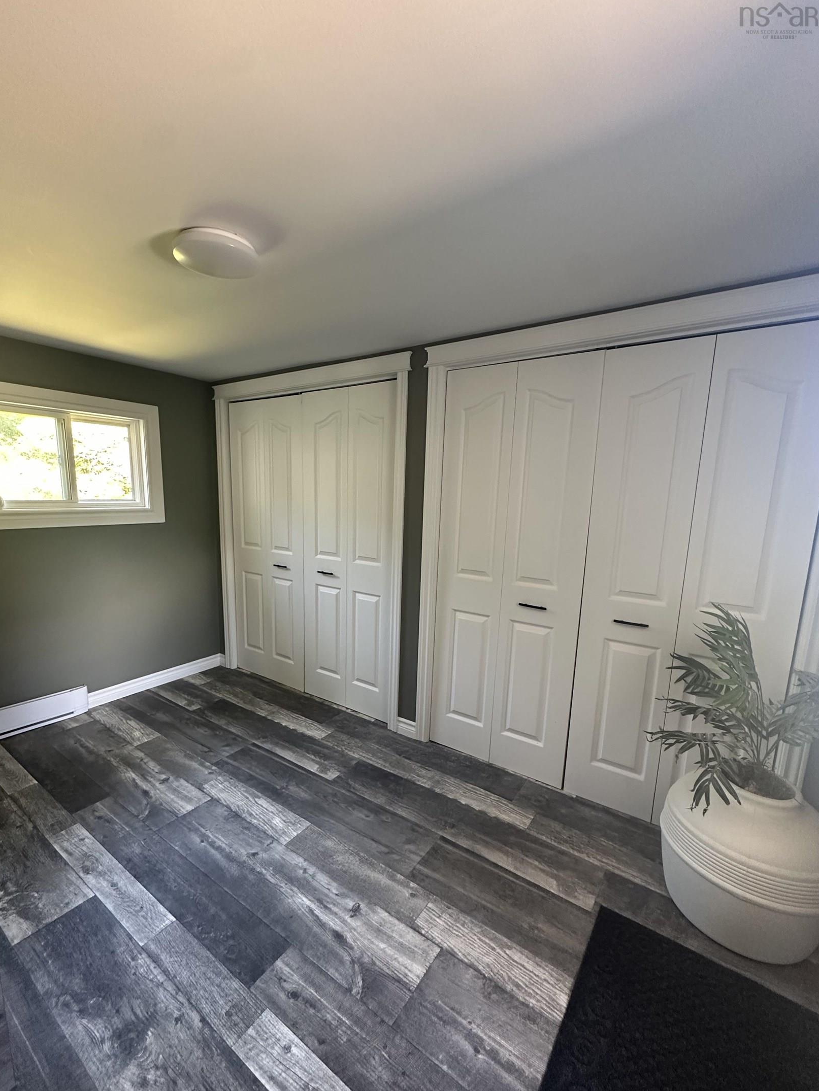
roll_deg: -2.0
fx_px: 473
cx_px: 387
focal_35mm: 15
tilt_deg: -10.3
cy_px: 574
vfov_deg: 98.1
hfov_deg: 81.7
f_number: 2.2
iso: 400
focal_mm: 2.22
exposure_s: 1/60
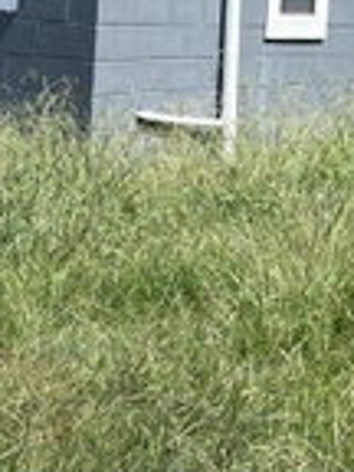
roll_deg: -3.4
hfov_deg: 11.8
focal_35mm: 123
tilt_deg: -1.7
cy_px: 41
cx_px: -59
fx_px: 1677
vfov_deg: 15.8
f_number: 1.5
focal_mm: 5.7
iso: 50
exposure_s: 1/2762
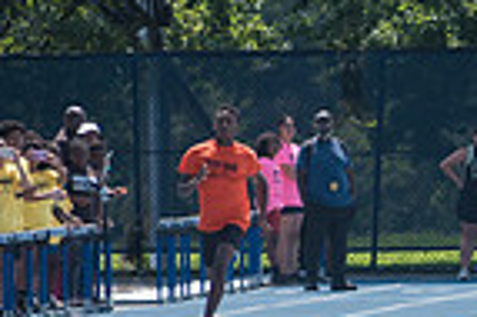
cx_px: 781
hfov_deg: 2.5
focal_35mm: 821
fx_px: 10866
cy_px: 232
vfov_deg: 1.7
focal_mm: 200
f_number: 4.5
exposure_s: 1/2000
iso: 250
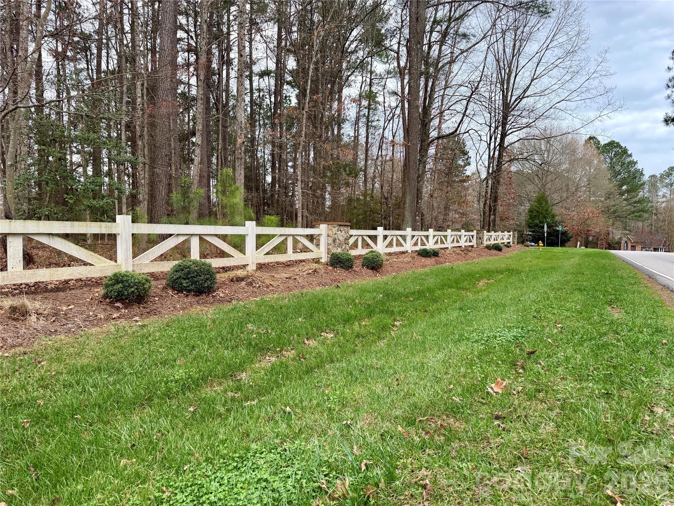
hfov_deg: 71.6
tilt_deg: -3.3
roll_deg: -0.1
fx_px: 467
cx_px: 337
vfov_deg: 56.8
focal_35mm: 24
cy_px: 253
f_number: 1.78
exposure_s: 1/407
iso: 100
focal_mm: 6.76
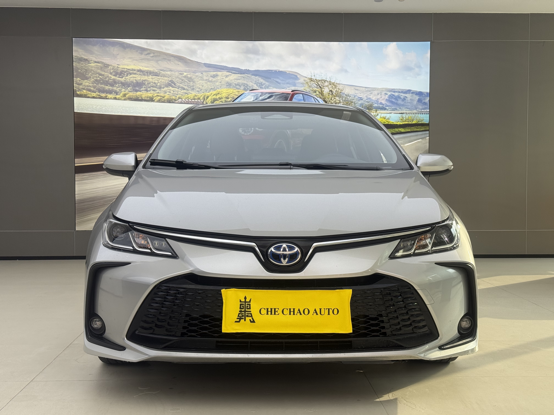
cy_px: 208
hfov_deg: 39.7
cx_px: 277
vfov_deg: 30.3
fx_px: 768
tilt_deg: -1.4
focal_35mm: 48
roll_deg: -0.2
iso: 80
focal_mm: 6.76
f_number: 1.78
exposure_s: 1/587
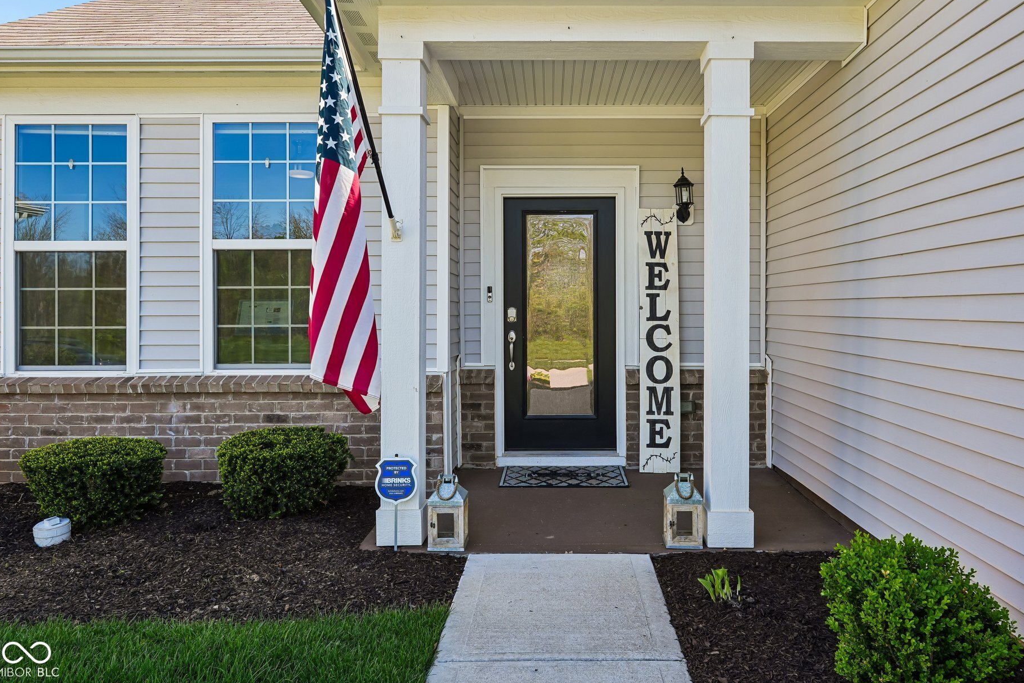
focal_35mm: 26
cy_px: 306
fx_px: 739
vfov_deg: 49.5
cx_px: 555
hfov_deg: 69.3
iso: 100
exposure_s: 1/50
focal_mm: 23
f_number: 8
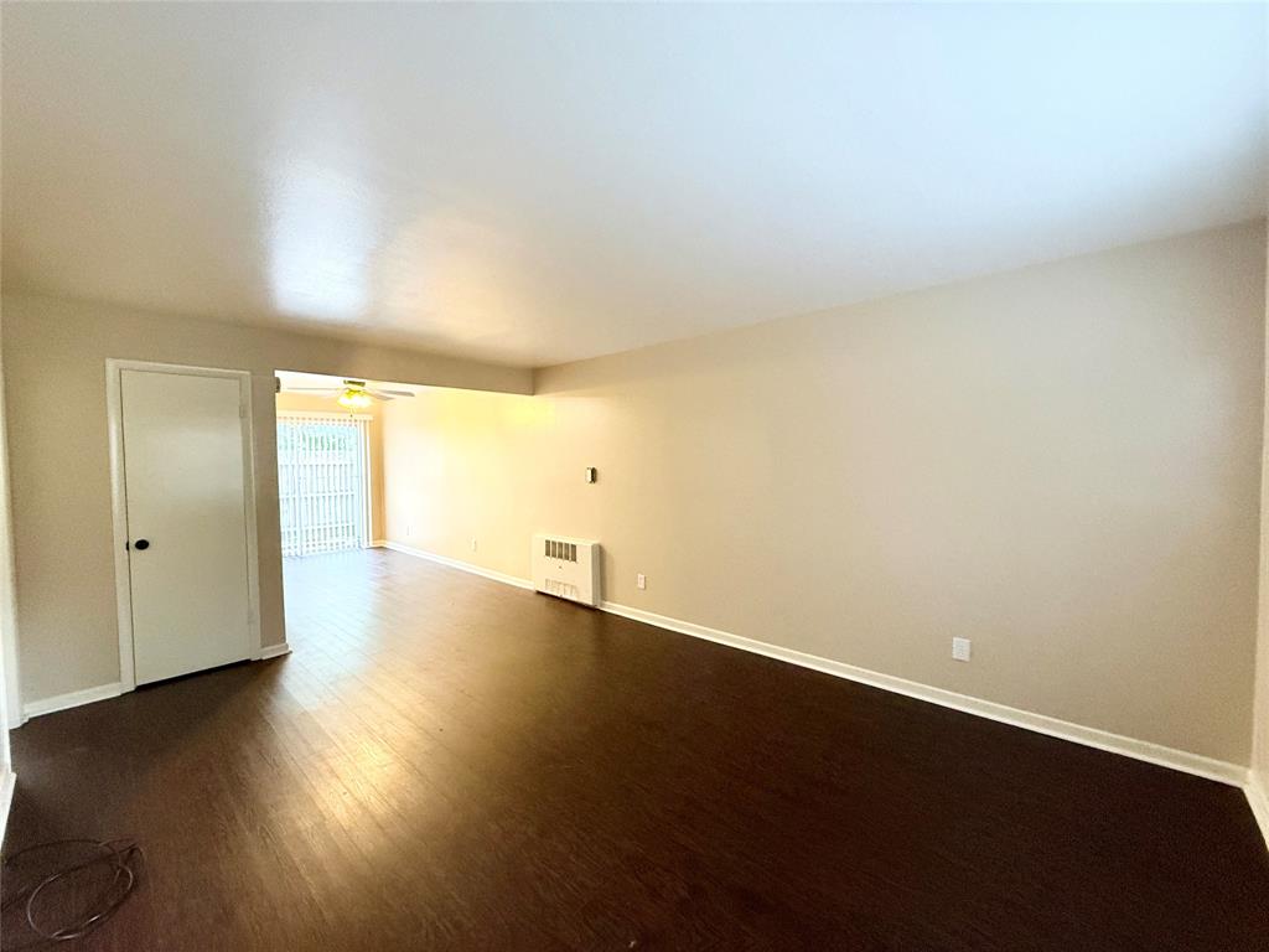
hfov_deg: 102.1
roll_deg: +0.3
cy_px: 476
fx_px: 513
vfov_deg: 85.7
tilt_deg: -1.8
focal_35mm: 14
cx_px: 634
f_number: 2.2
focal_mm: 2.22
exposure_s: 1/60
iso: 500
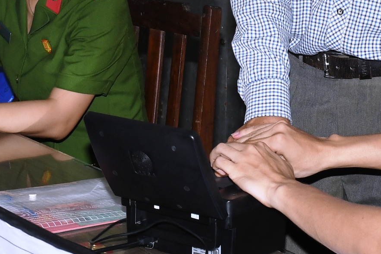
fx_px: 1598
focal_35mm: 151
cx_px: 297
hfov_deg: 13.5
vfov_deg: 8.9
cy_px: -74
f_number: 9
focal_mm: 32
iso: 500
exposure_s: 1/200
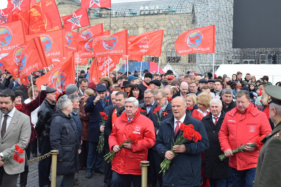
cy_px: 94
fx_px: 410
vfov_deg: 25.8
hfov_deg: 37.9
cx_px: 140
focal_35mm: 52
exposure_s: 1/250
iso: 400
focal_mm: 35
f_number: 8
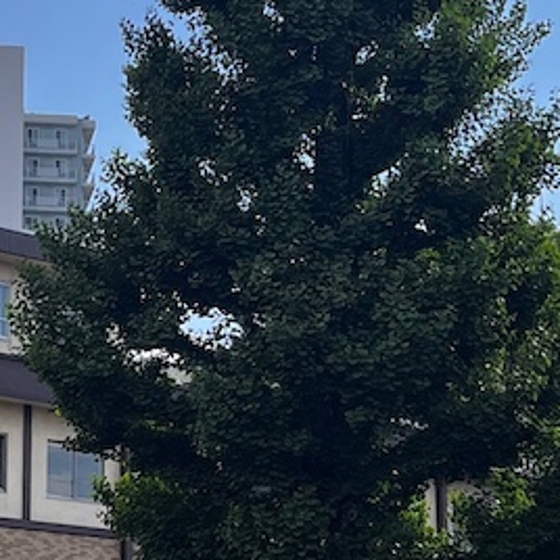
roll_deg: +0.7
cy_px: 366
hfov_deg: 16.8
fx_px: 1885
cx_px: 115
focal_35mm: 103
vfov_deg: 16.9
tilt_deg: +13.7
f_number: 1.6
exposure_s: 1/3049
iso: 50
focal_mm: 5.1
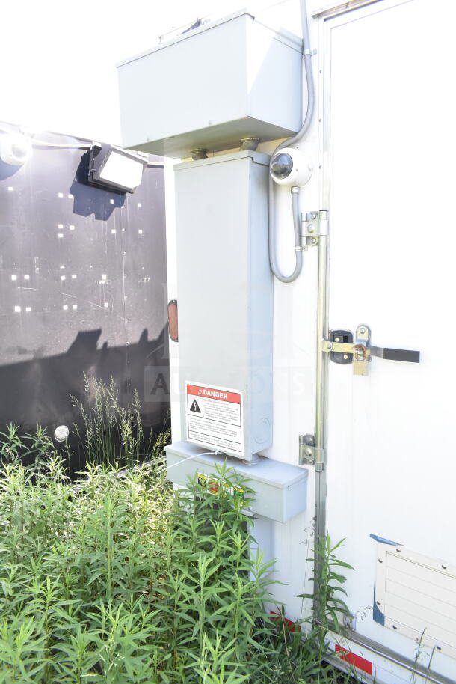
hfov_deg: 48.0
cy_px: 342
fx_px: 513
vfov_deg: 67.4
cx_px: 228
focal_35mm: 27
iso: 1600
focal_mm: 18
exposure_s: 1/250
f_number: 8
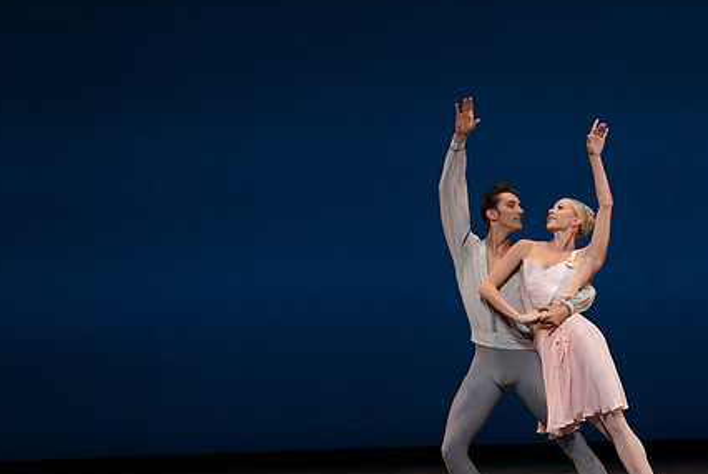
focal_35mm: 272
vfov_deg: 5.1
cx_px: 470
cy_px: 302
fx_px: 5355
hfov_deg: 7.6
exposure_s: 1/500
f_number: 8
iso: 3200
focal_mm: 200
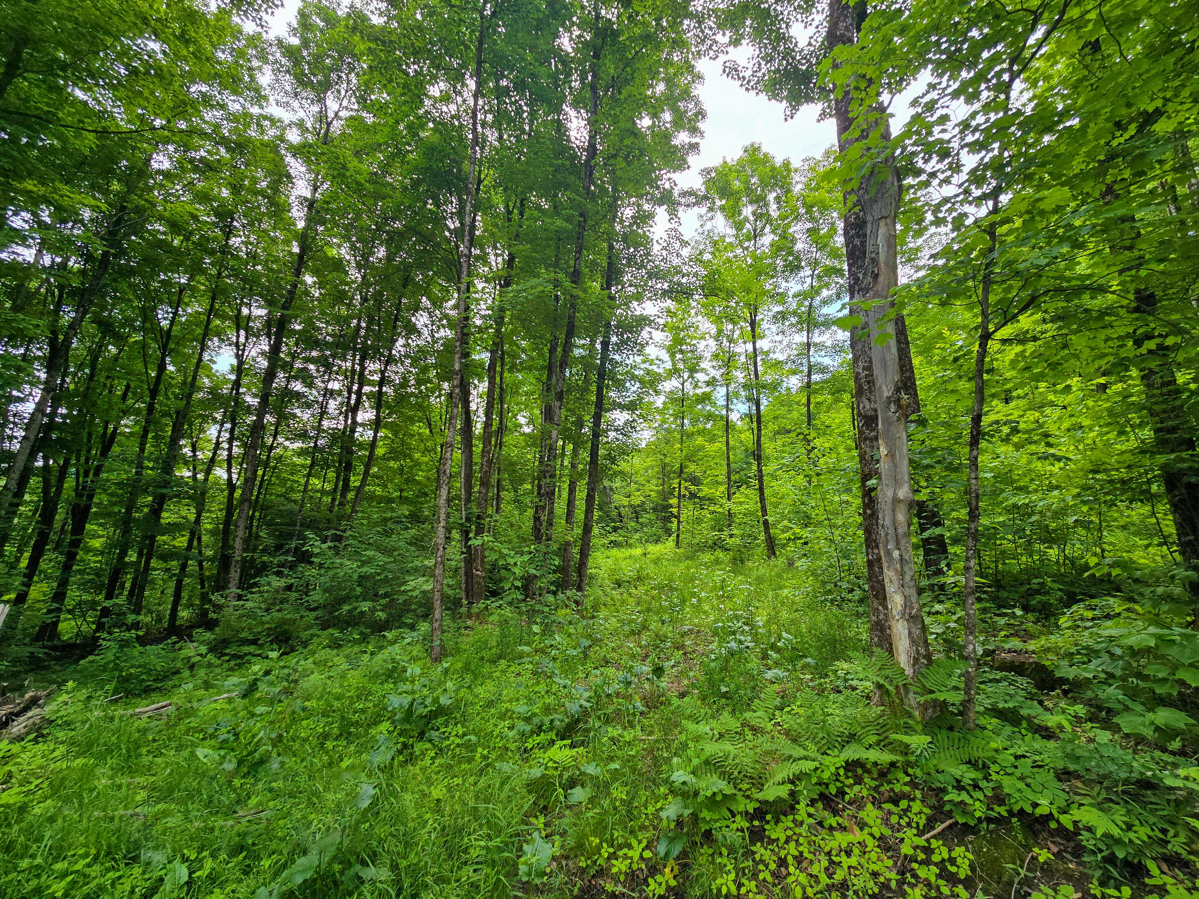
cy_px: 450
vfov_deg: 89.9
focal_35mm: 13
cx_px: 600
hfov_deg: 106.2
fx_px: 450
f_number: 2.2
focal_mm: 2.2
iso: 50
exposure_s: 1/530
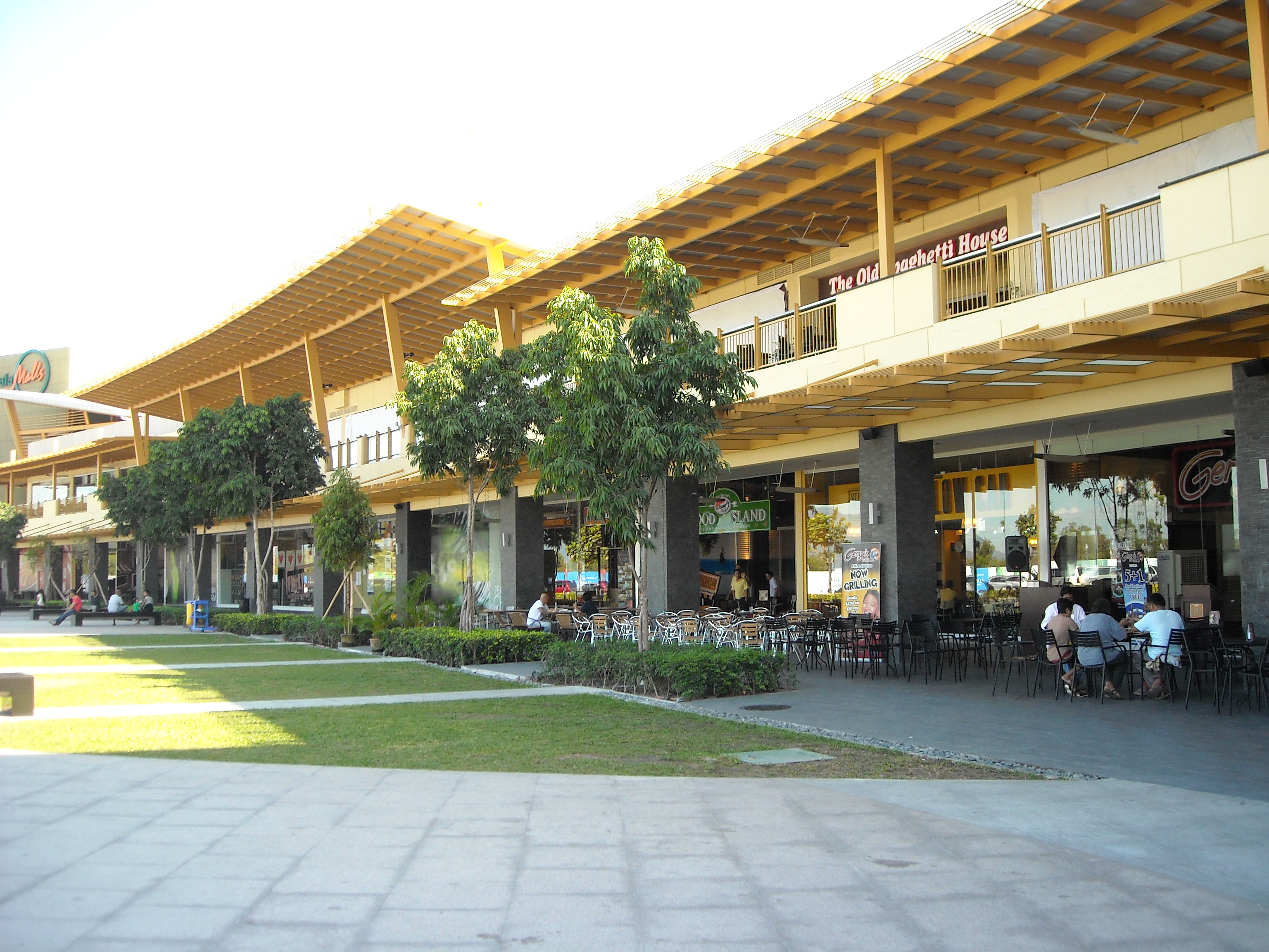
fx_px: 1283
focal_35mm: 35
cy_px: 476
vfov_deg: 40.7
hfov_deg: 52.6
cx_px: 634
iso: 135
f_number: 2.8
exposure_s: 1/250
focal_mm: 5.7
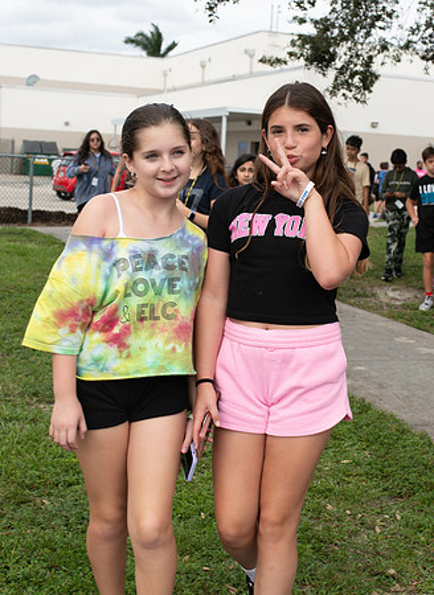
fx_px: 977
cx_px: 258
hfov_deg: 25.0
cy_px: 260
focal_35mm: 57
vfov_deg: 33.8
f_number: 5.6
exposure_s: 1/200
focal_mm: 35
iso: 64
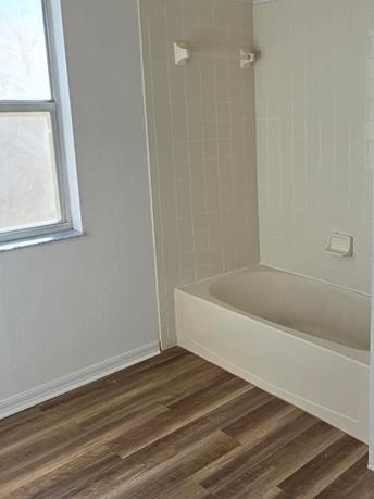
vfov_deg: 53.7
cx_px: 289
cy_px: 208
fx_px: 490
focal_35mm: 34
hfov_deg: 40.4
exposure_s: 1/328
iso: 50
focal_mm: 2.2
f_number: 2.2
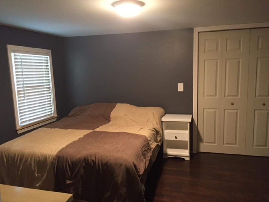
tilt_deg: -9.4
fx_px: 225
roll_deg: +0.2
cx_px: 134
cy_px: 101
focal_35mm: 29
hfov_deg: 61.7
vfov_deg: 48.2
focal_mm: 4.15
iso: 250
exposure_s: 1/24
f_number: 2.2
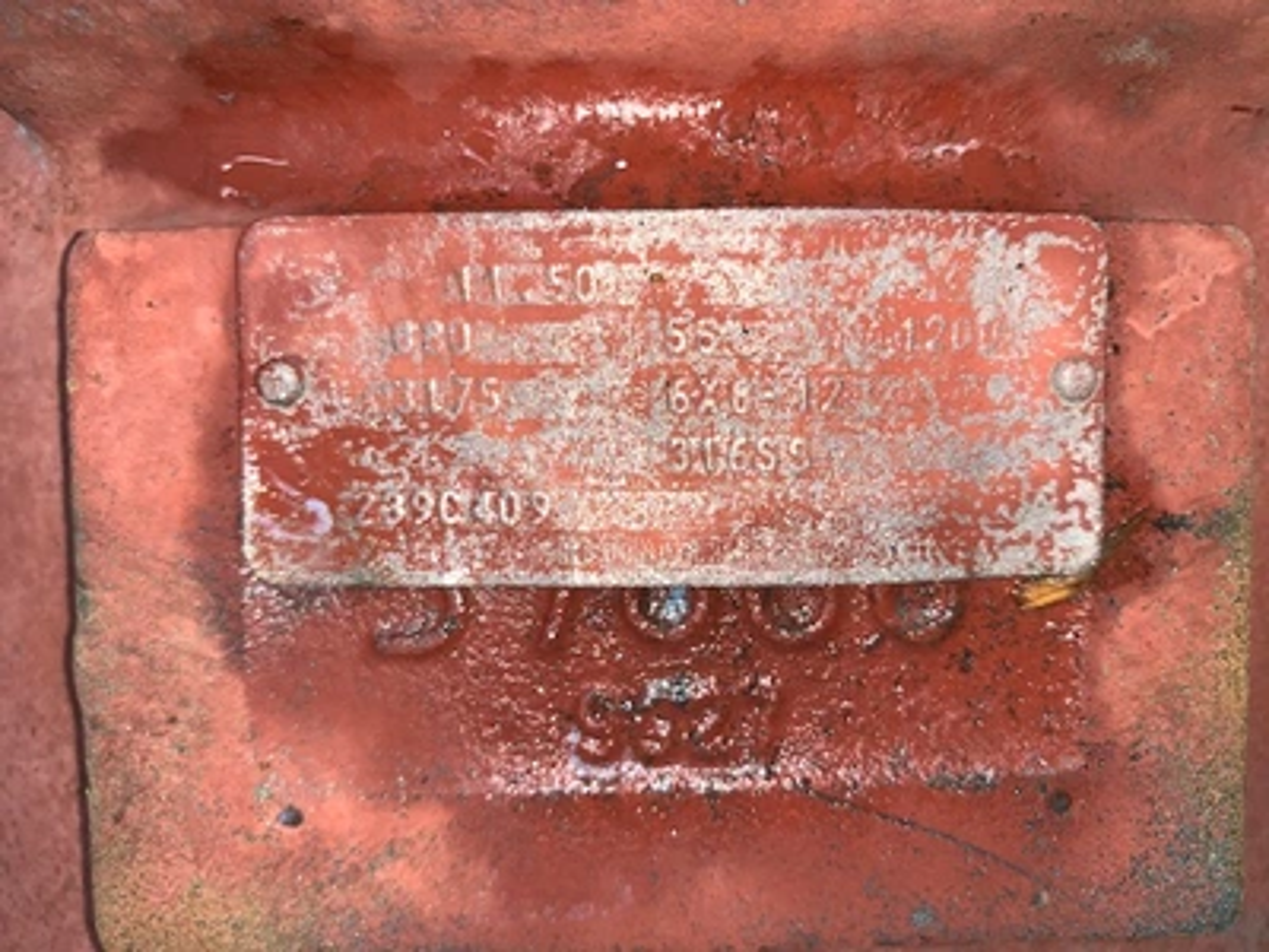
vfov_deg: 53.1
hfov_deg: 67.3
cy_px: 476
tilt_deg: -77.2
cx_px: 634
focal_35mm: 26
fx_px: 953
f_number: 1.8
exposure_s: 1/62
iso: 25
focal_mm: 4.25
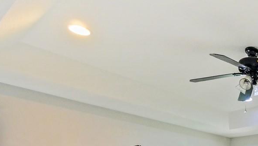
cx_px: 289
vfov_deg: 24.6
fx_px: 281
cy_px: 198
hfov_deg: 39.6
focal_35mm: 41
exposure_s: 1/40
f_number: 4
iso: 3200
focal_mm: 7
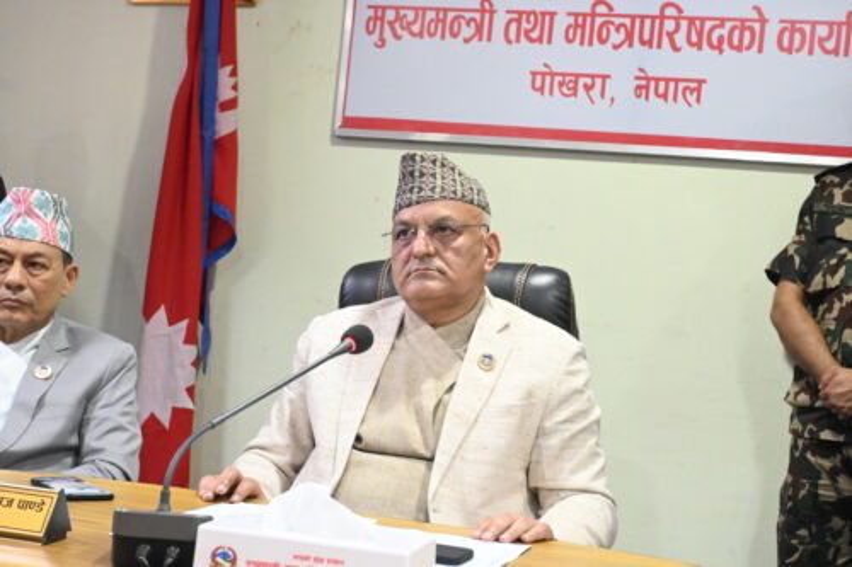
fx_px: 1419
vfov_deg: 22.6
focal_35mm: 60
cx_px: 426
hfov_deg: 33.4
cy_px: 284
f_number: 5.6
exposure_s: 1/60
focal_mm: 40
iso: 6400
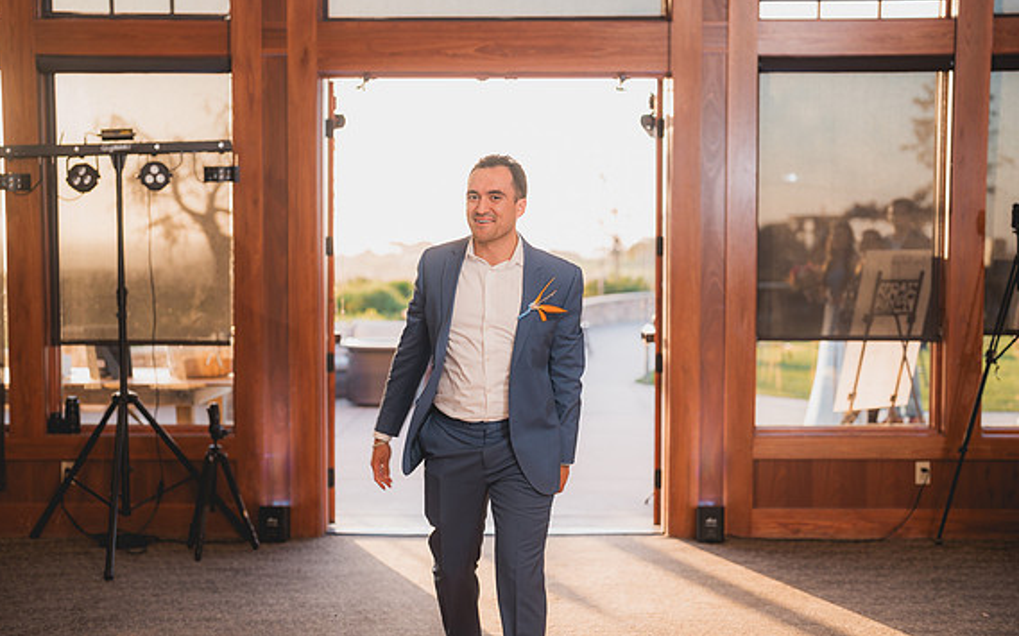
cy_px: 325
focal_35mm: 52
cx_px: 507
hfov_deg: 38.9
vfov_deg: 24.8
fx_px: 1443
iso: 125
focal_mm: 50
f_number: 1.8
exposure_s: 1/250
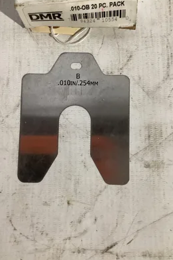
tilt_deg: -82.6
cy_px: 129
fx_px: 238
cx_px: 87
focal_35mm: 33
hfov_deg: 40.0
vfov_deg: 57.2
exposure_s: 1/50
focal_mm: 3.3
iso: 320
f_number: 2.4
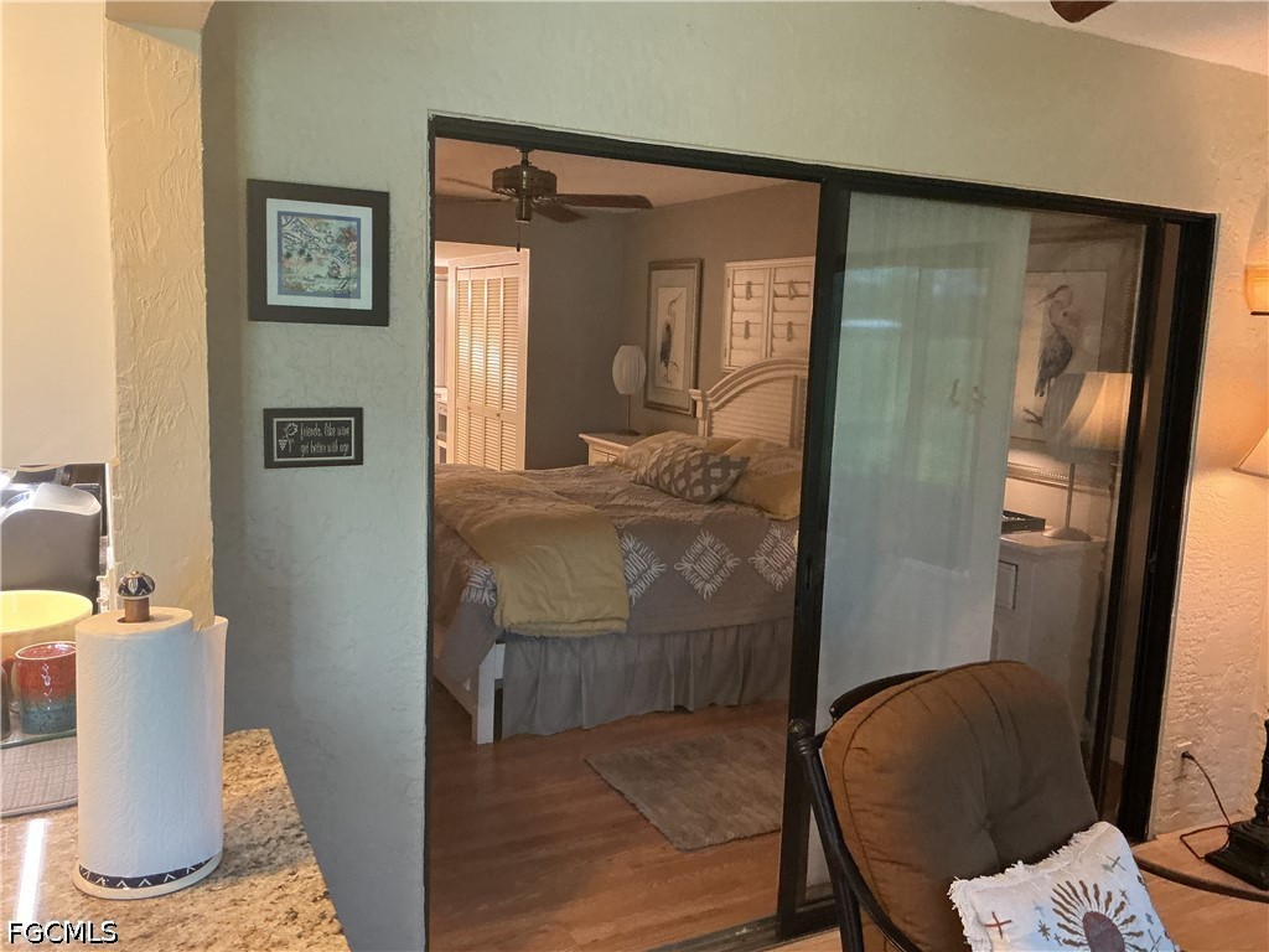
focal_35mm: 29
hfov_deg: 61.7
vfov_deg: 48.2
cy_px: 476
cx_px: 634
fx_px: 1063
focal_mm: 3
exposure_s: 1/60
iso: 250
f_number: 1.8
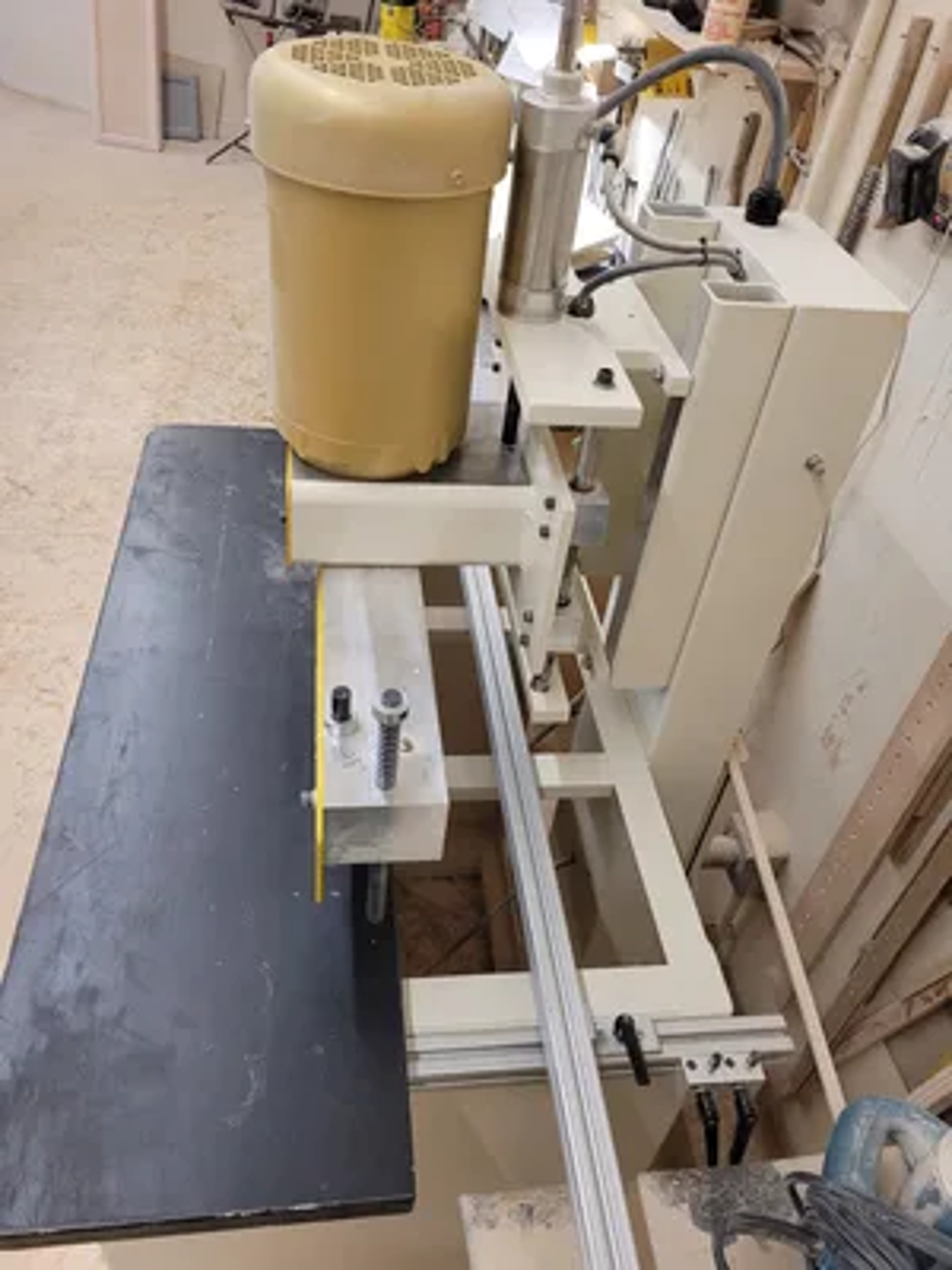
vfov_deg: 67.3
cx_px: 476
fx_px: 953
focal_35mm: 26
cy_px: 635
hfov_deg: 53.1
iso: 320
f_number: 1.8
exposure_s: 1/120
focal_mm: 5.4
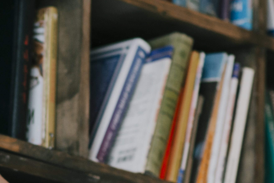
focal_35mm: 354
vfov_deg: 3.9
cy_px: 207
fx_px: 2695
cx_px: 72
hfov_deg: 5.8
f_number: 2.8
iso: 400
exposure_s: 1/100
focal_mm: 85
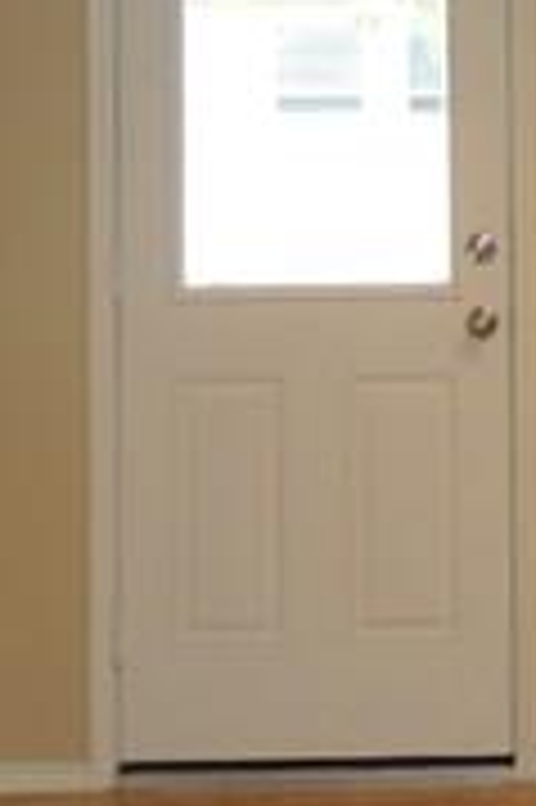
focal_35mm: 143
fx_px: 3200
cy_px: -198
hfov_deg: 9.3
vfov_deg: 13.9
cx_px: 788
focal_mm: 4.3
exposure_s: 1/40
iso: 100
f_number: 3
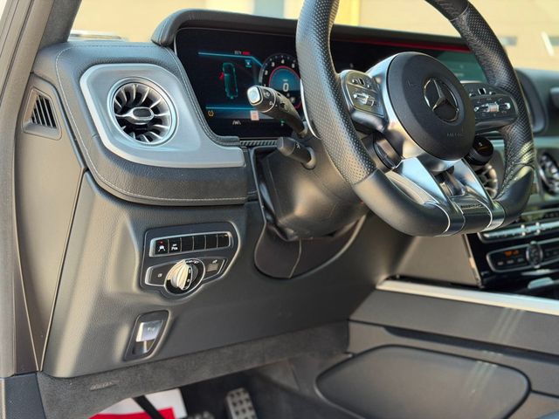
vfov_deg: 30.3
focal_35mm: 48
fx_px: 775
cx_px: 280
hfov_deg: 39.7
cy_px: 210
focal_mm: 6.76
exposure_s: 1/178
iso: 80
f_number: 1.78
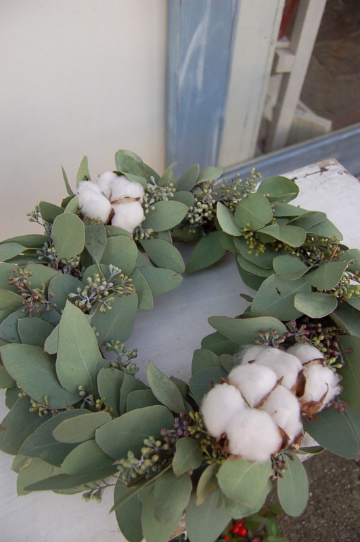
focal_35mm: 27
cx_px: 180
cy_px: 271
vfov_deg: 67.4
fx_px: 406
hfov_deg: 47.9
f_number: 4.5
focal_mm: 18
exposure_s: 1/250
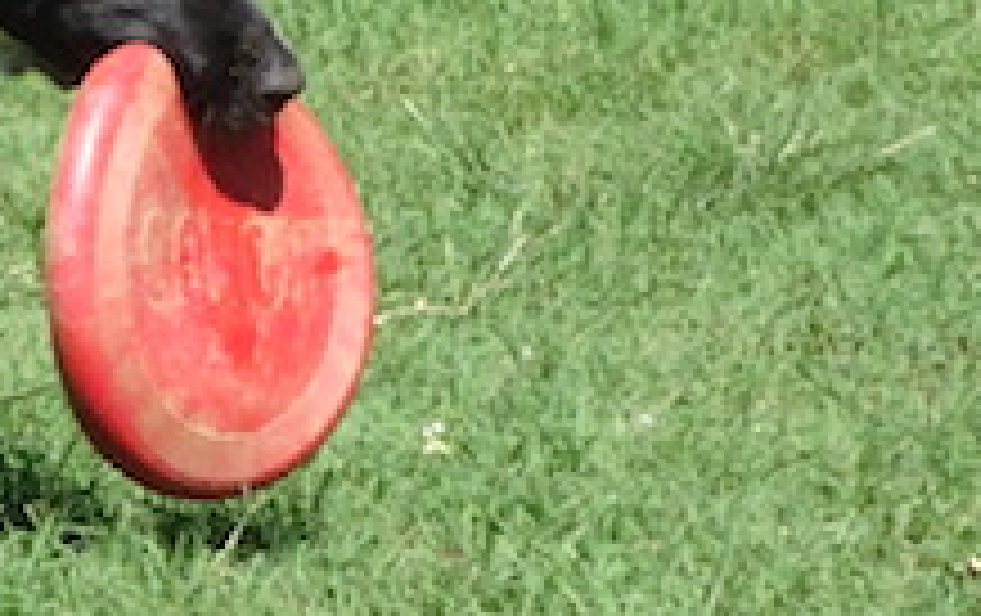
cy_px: 49
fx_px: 7953
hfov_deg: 7.0
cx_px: -158
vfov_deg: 4.4
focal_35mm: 297
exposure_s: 1/1600
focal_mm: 17.49
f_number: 5
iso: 640
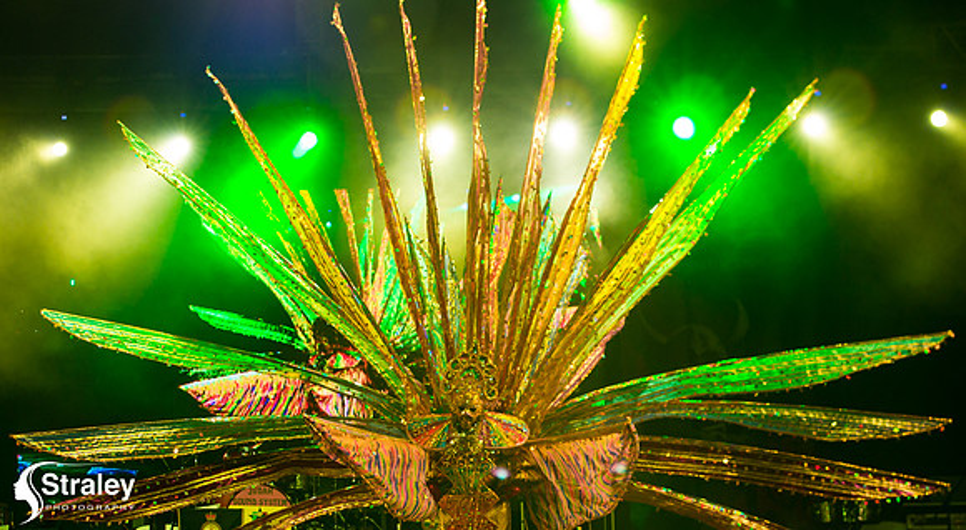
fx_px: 2677
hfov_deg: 20.5
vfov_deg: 11.3
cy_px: 328
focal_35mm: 105
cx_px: 502
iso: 2000
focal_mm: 70
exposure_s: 1/320
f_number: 5.6
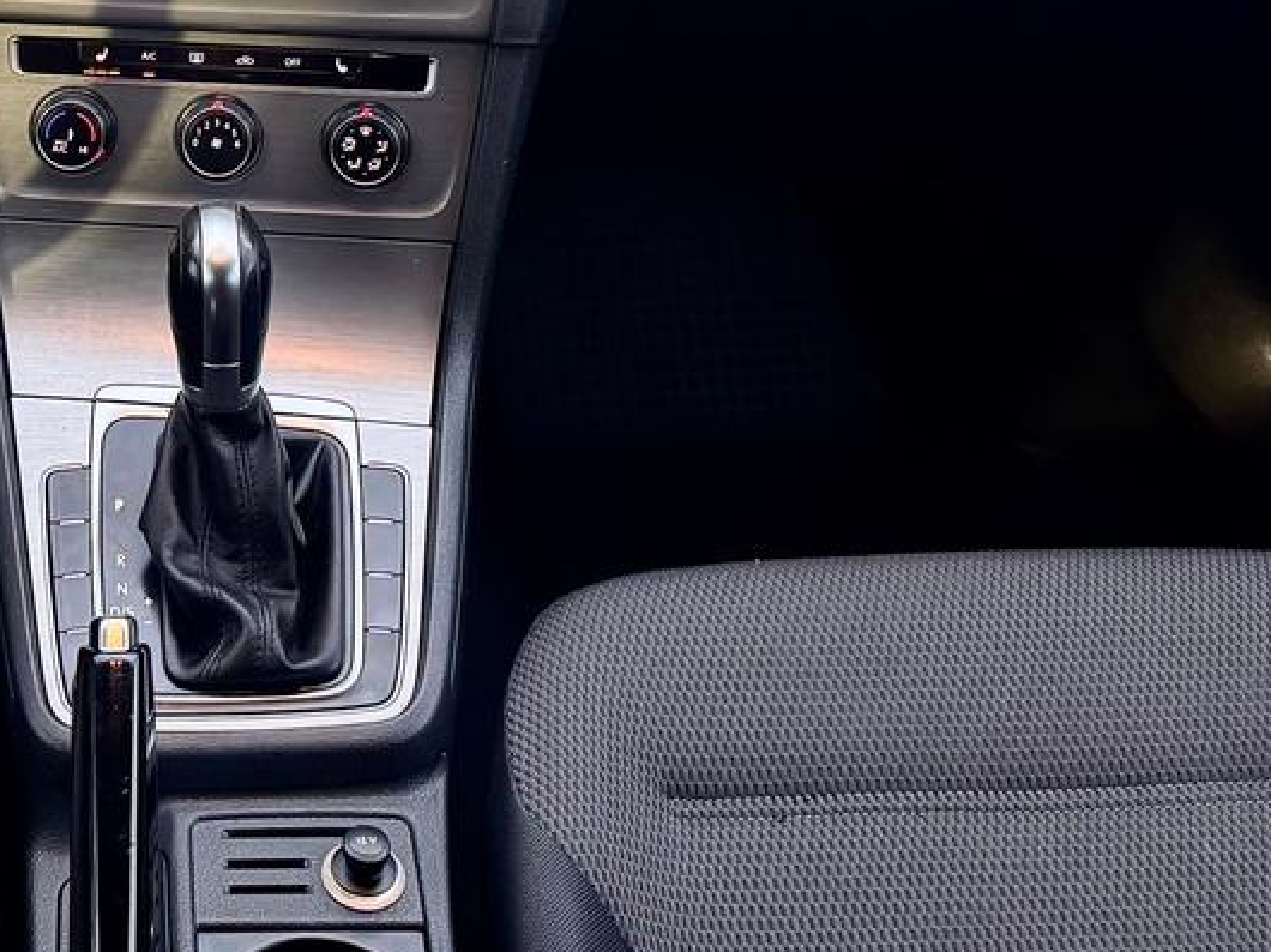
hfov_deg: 31.9
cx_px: 158
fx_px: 2129
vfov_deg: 23.3
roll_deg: +0.4
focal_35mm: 58
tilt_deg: -19.9
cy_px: -165
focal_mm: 6.76
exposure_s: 1/60
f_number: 1.78
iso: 400
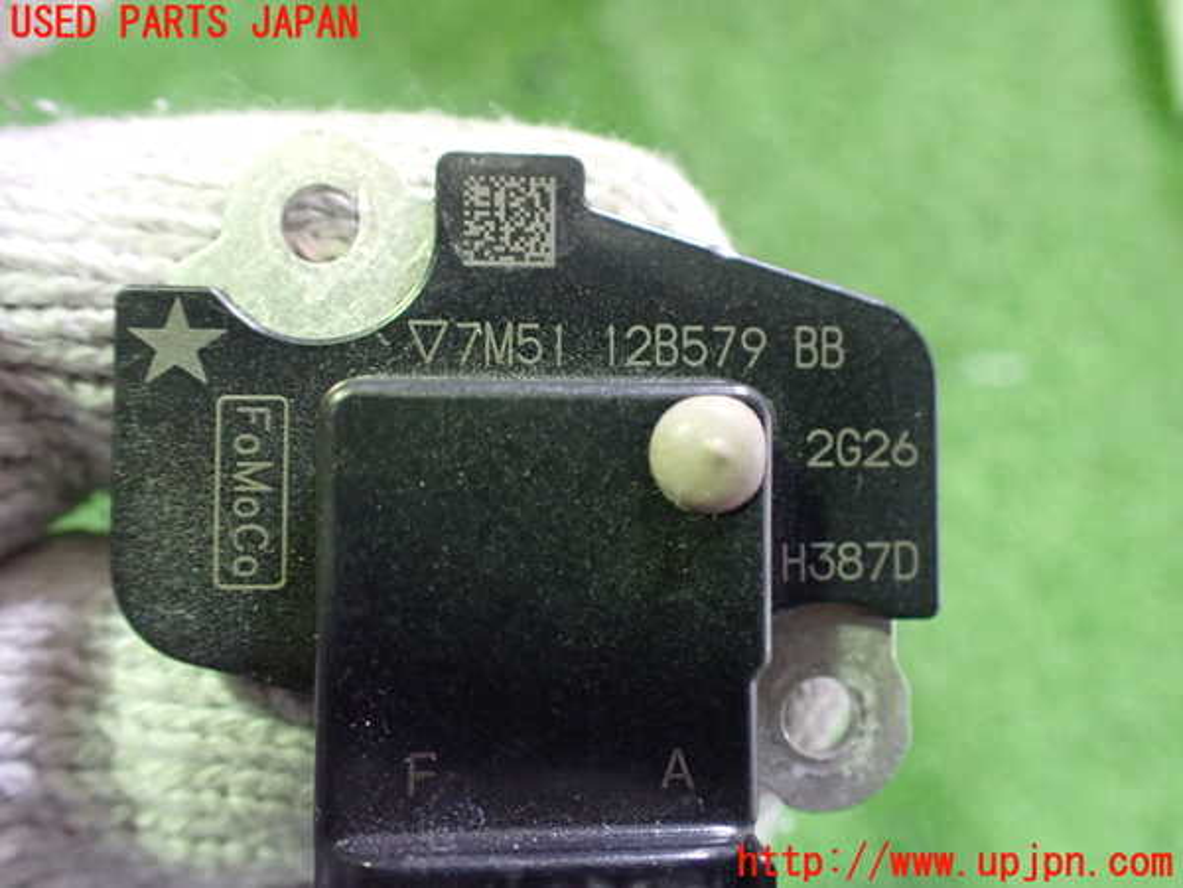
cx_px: 592
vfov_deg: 46.8
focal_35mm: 30
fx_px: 1025
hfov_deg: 60.0
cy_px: 444
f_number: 2.3
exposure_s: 1/30
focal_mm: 5.4
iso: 1000
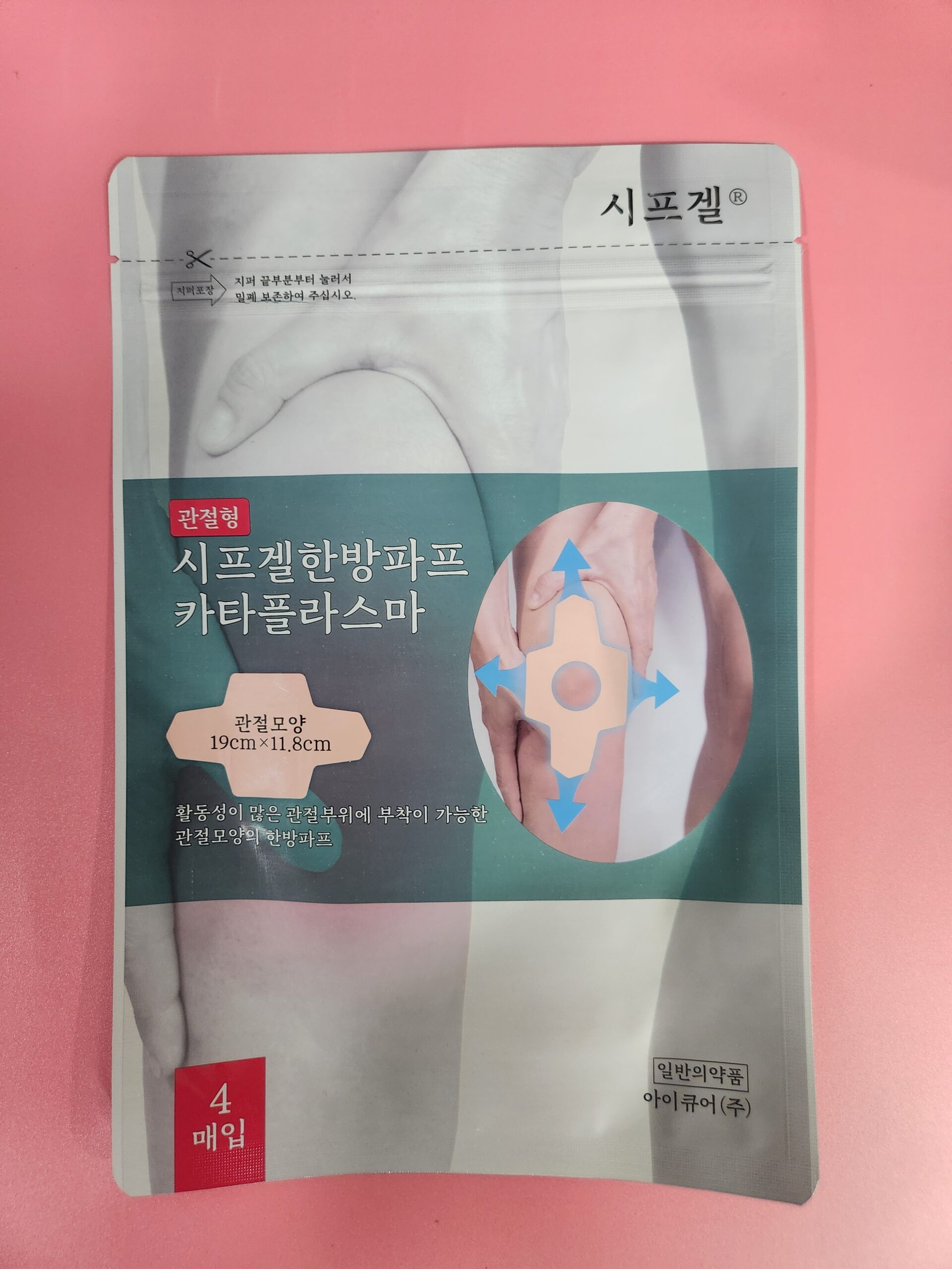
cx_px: 476
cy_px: 634
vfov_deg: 73.9
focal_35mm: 23
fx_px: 843
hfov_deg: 58.9
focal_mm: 5.4
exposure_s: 1/120
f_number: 1.8
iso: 500
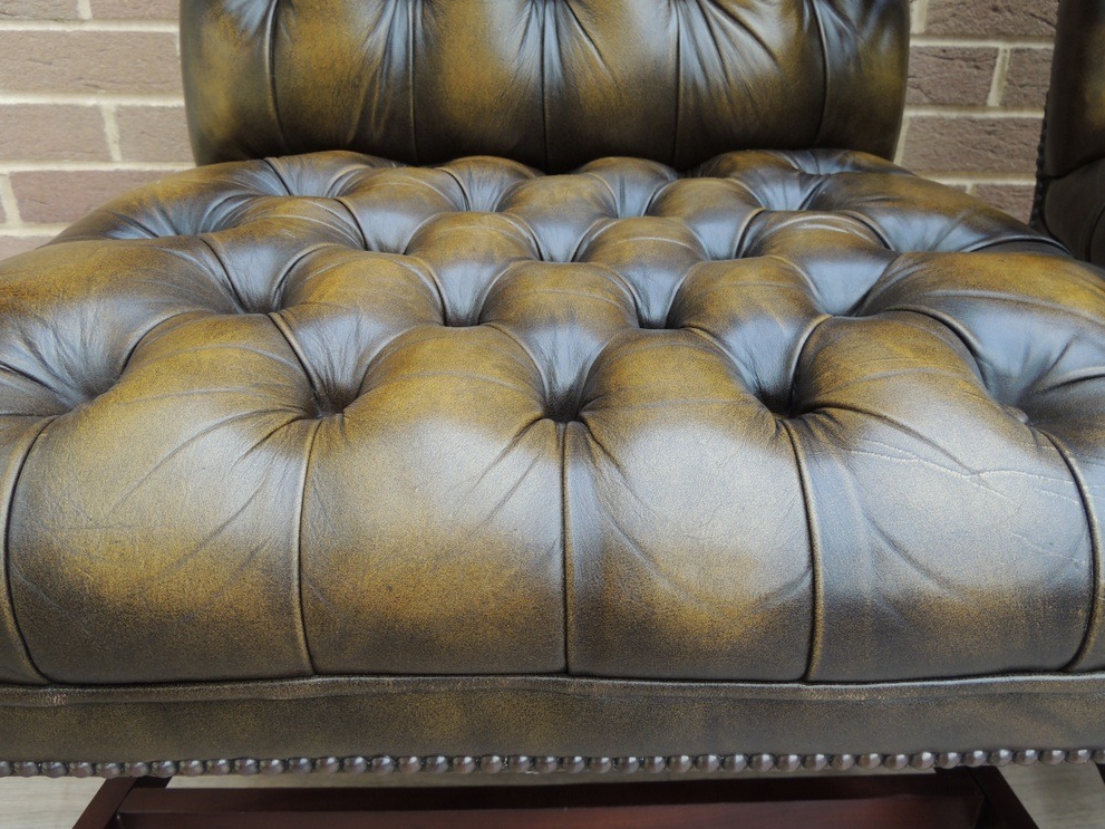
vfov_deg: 45.4
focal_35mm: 31
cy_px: 427
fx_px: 989
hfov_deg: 58.3
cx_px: 569
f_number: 3.1
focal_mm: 5.3
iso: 100
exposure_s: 1/40
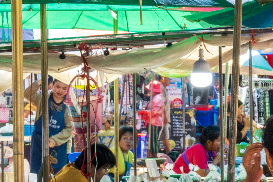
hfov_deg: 8.0
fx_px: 1903
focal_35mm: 251
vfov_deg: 5.5
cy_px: 75
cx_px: 463
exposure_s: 1/60
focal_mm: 39
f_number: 9
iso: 400
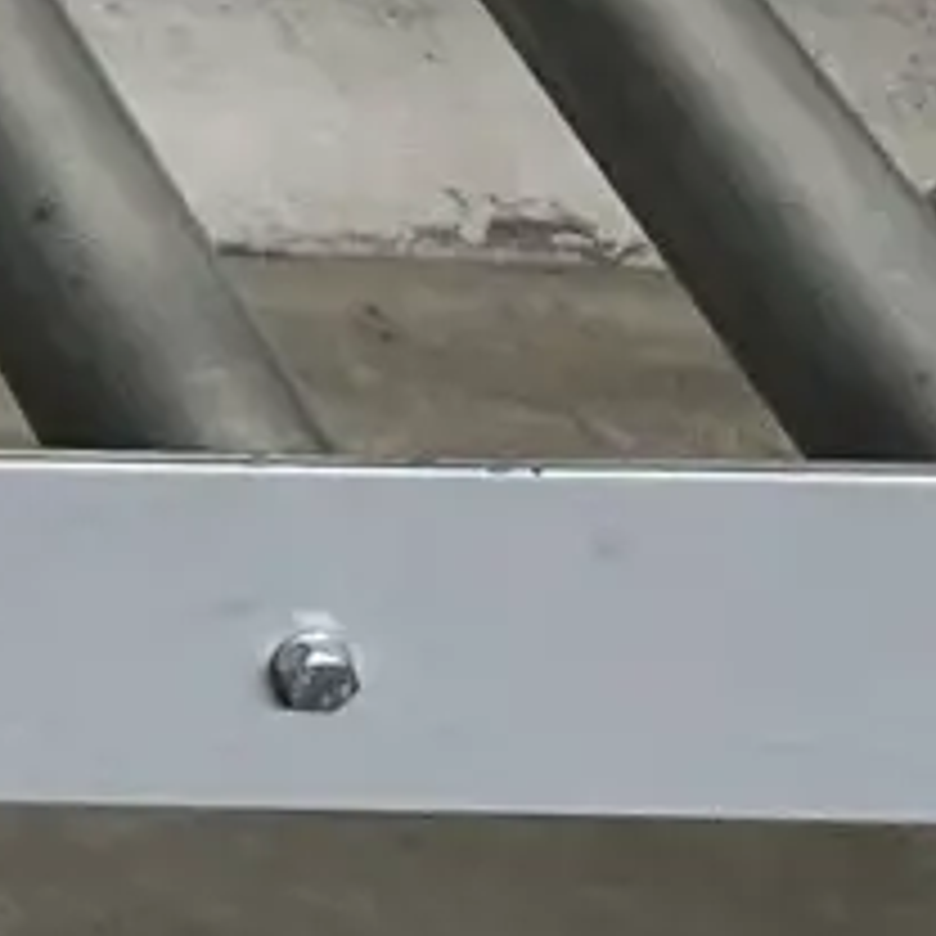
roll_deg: +0.6
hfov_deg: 6.1
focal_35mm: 212
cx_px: -3380
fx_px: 6485
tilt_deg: -13.7
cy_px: -2146
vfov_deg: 7.1
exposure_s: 1/100
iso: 100
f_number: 1.6
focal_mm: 5.1
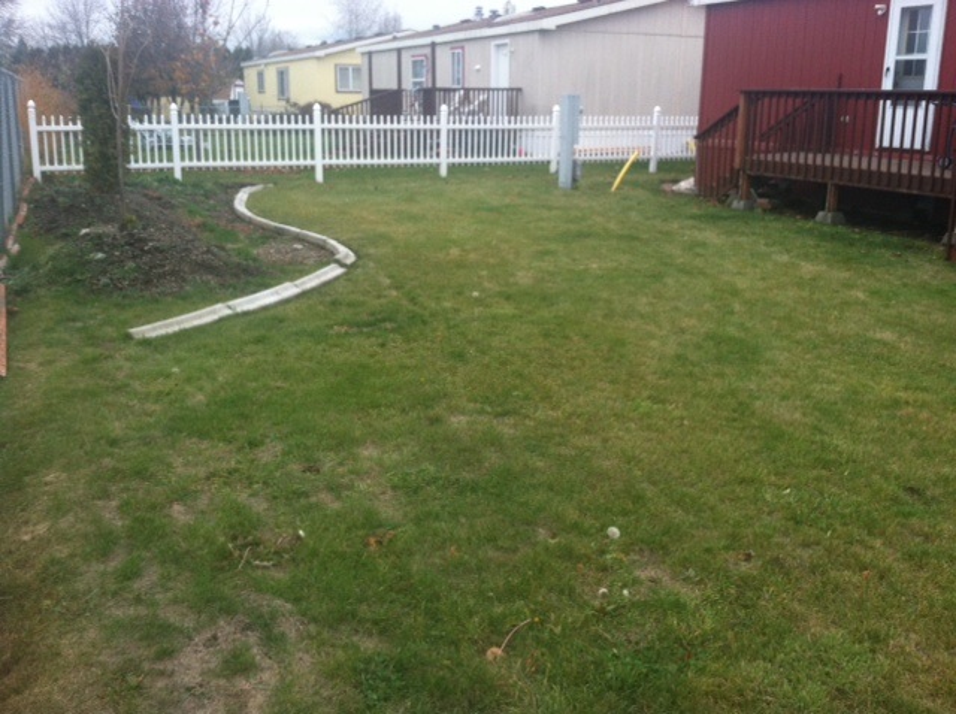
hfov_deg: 52.7
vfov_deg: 40.6
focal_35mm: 35
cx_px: 478
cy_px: 357
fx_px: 965
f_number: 2.8
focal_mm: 3.85
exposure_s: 1/120
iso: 80
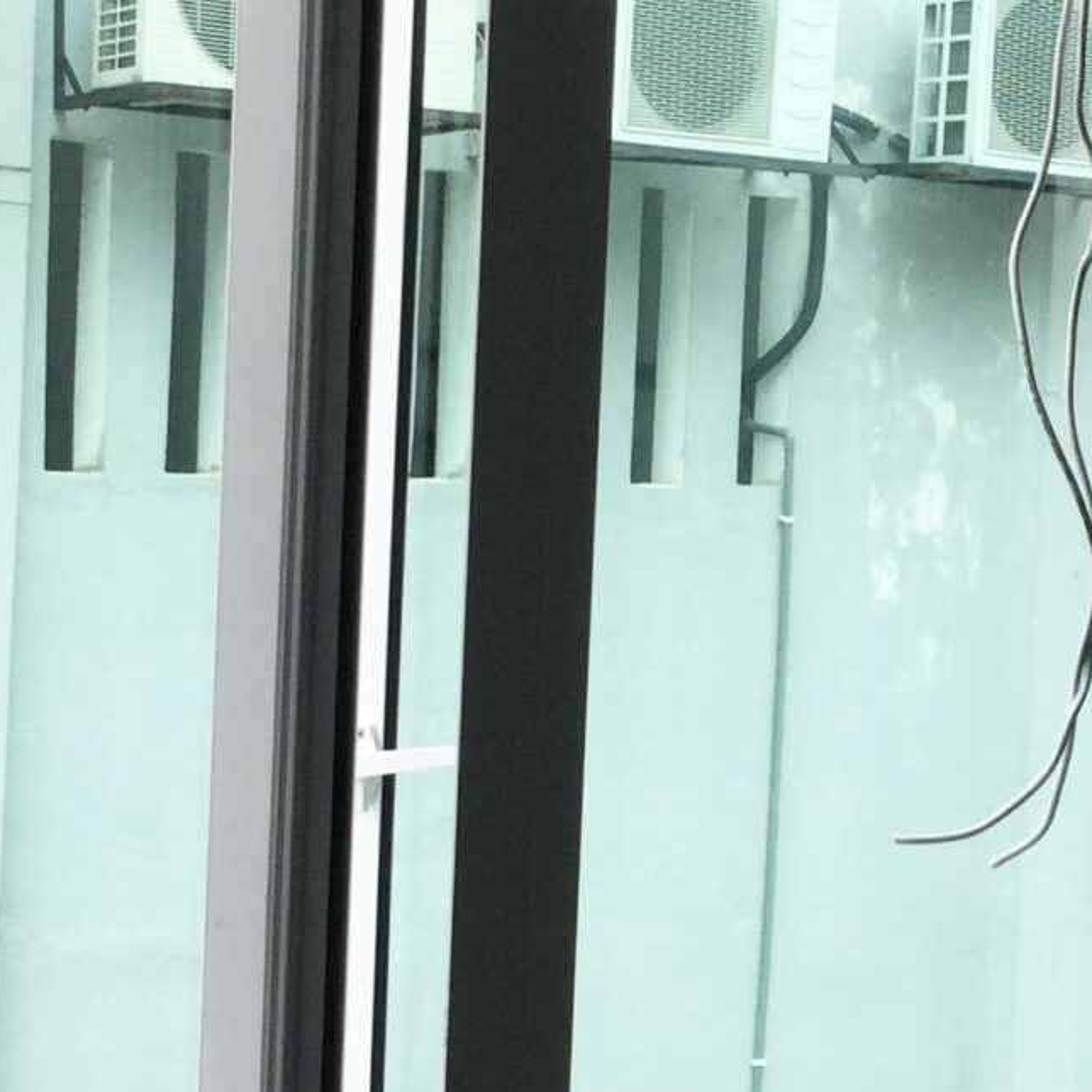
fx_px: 3890
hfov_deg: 15.9
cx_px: 753
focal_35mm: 109
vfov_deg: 16.0
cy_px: 624
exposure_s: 1/331
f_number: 2.4
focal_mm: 3.3
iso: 25
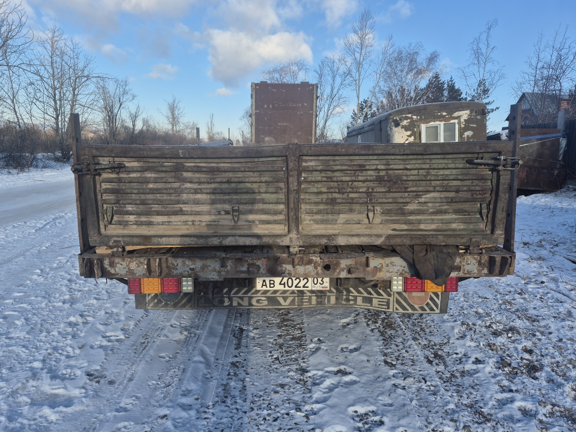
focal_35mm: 24
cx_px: 279
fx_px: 399
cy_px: 214
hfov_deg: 71.6
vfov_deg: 56.8
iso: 25
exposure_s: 1/998
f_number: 1.8
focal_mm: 5.4
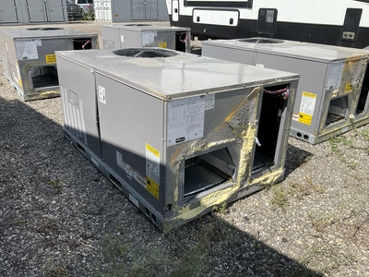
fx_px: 309
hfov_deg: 61.7
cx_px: 184
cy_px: 138
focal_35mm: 29
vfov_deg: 48.2
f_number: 1.8
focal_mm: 3
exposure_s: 1/1984
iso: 25
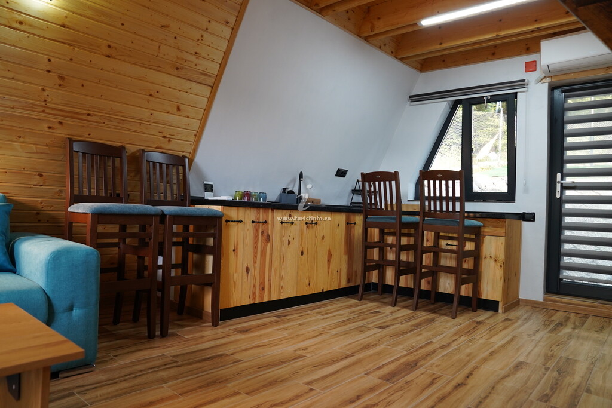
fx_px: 408
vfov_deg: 53.1
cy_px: 204
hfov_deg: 73.7
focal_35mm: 24
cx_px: 306
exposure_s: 1/160
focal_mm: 24
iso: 1250
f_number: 4
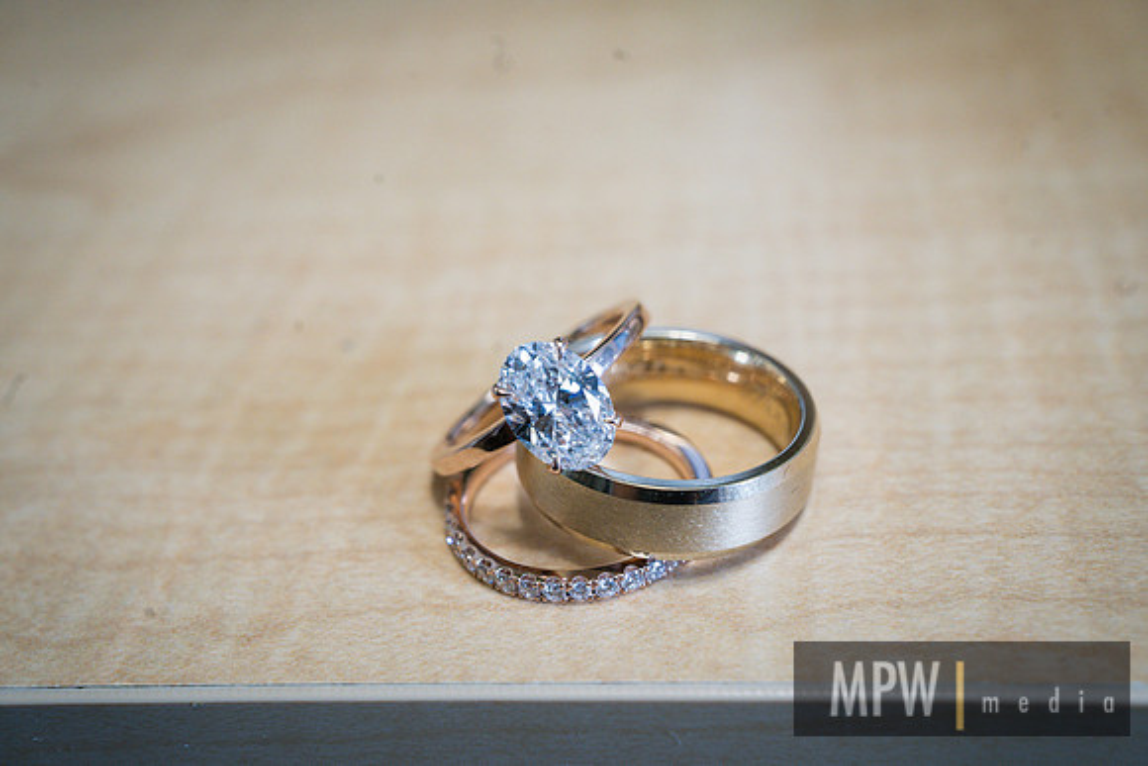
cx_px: 574
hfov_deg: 52.5
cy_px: 383
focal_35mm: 37
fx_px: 1164
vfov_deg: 36.4
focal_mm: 35
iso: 1600
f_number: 8
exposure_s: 1/125
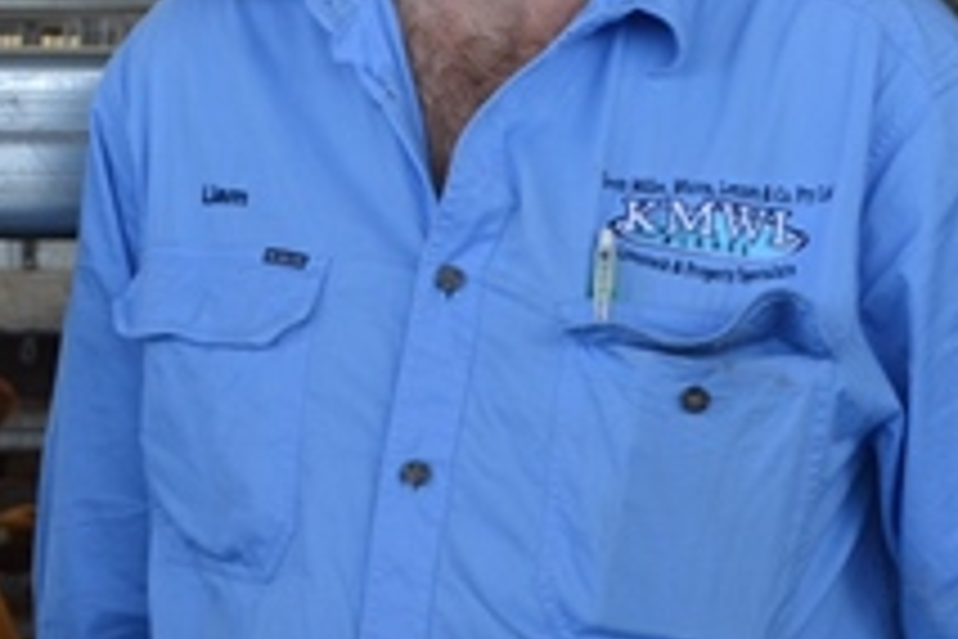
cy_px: 200
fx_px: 3113
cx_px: -54
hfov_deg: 17.0
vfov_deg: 11.7
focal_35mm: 117
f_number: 5.6
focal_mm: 26
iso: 180
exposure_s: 1/125
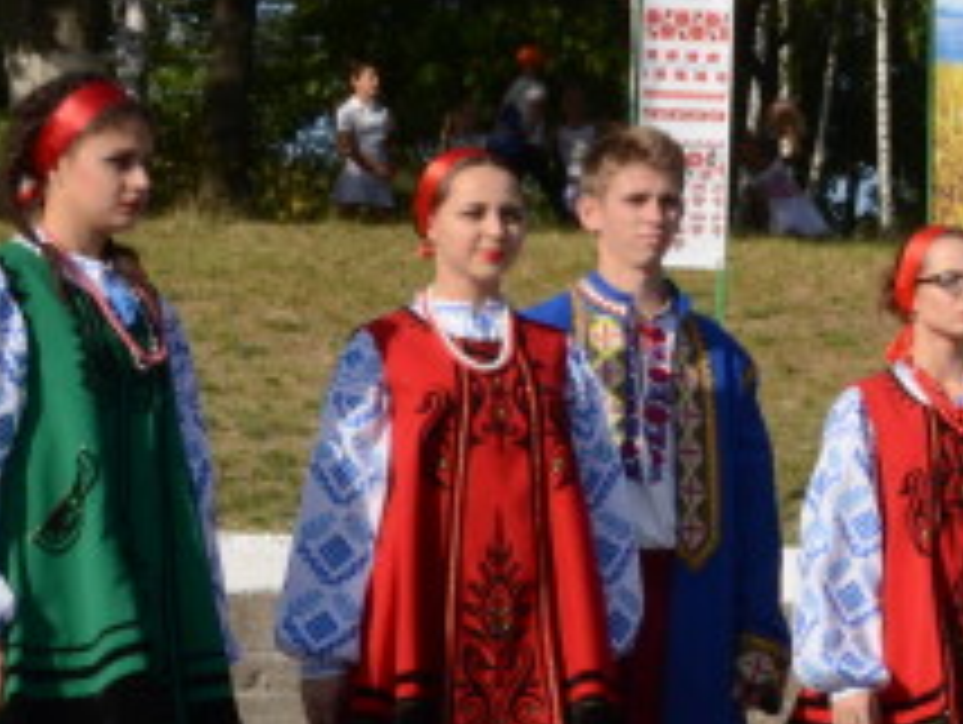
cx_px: 1976
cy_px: 355
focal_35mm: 179
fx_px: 4985
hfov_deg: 10.1
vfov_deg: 8.3
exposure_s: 1/250
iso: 250
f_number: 11
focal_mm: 26
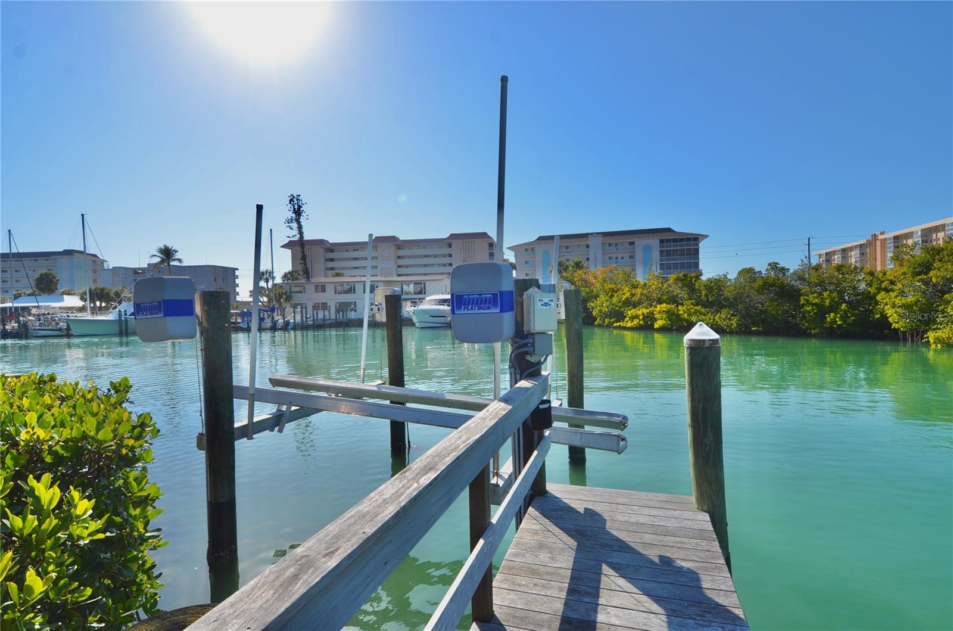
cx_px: 476
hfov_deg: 90.1
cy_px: 316
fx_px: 475
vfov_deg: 67.1
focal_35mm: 18
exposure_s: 1/320
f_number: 9
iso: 100
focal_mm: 12
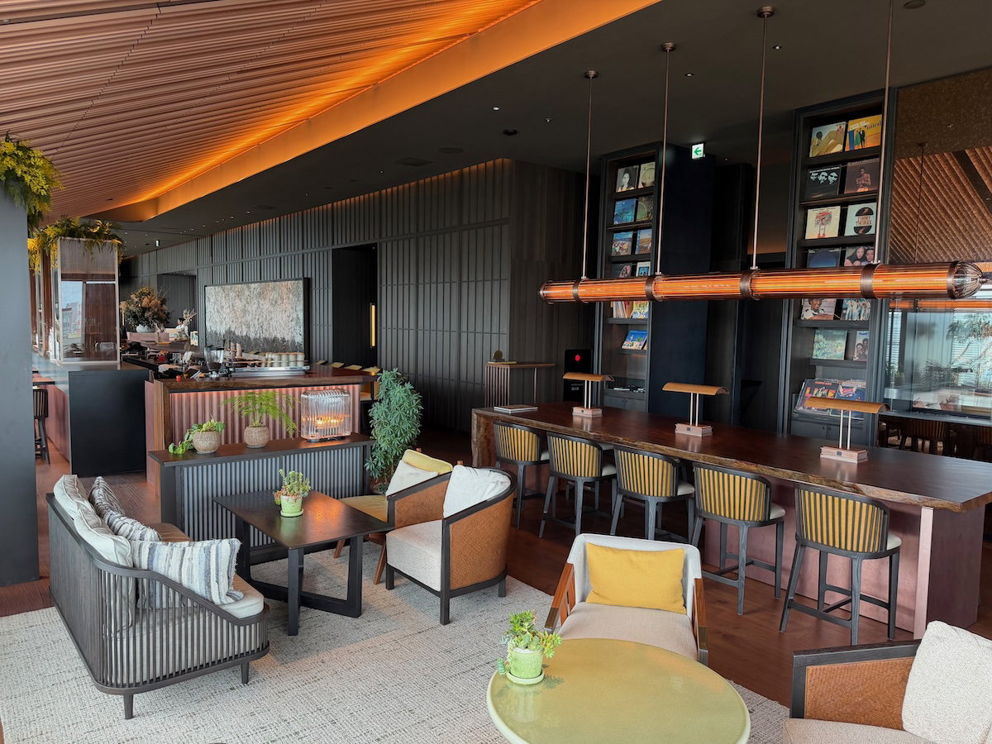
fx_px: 688
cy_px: 372
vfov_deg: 56.8
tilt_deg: -4.9
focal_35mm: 24
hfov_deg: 71.6
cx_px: 496
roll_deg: -0.4
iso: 160
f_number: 1.78
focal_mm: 6.76
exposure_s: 1/121
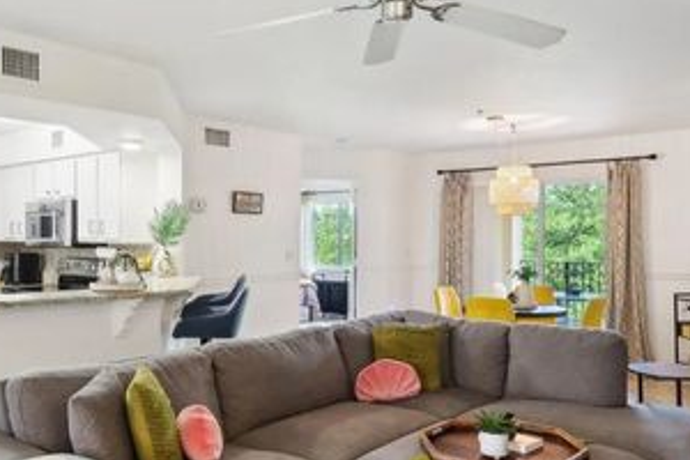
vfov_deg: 41.1
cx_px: 299
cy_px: 256
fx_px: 613
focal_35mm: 32
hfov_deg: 58.5
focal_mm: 10
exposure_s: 1/25
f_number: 7.1
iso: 1600
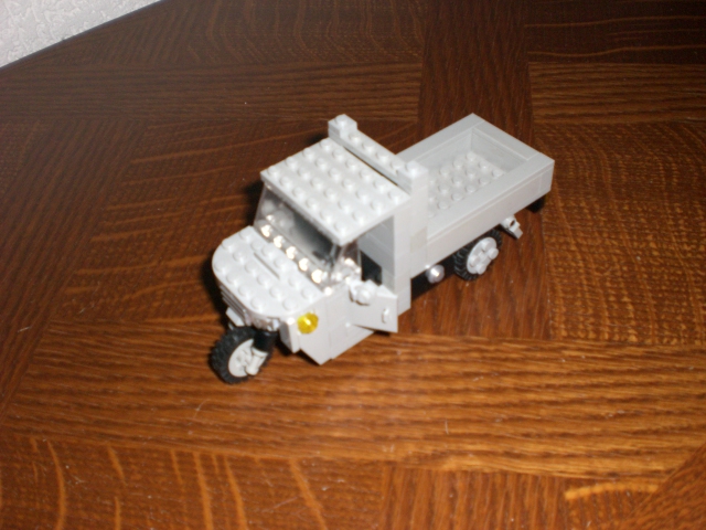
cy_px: 265
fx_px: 775
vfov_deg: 37.7
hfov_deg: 49.0
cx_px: 353
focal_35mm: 38
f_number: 3.1
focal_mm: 6.3
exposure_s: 1/60
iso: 200
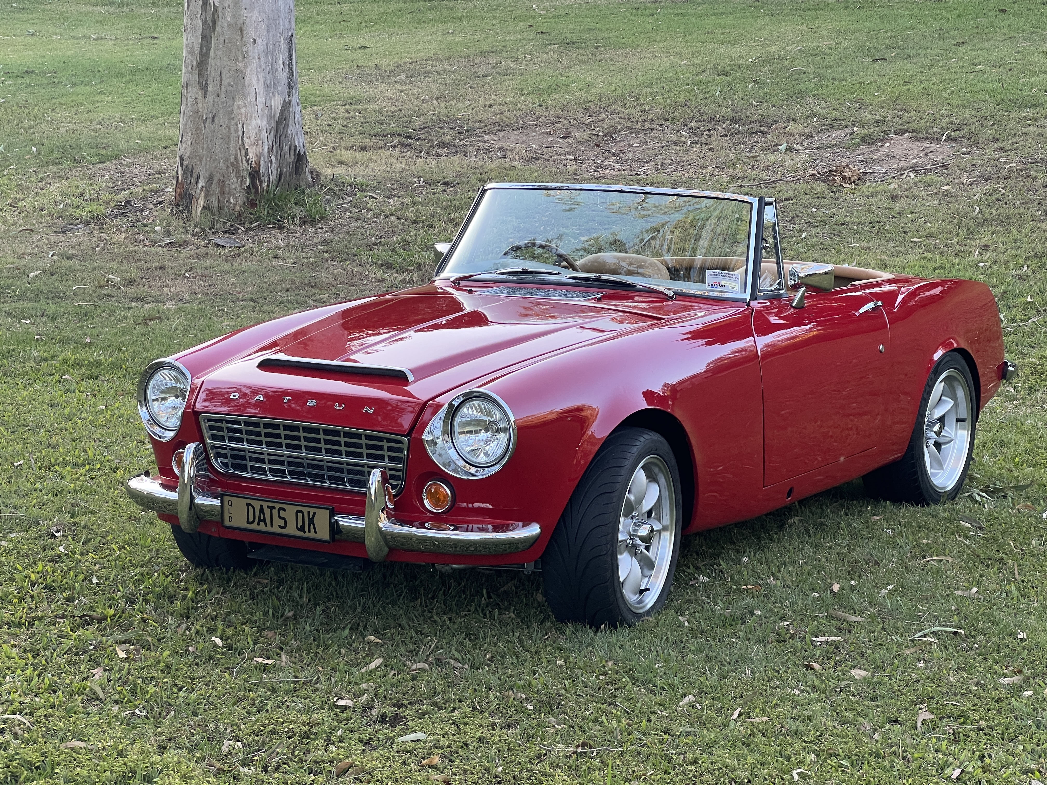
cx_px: 524
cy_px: 392
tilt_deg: -6.6
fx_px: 2329
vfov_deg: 19.1
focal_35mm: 77
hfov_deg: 25.3
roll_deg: -0.3
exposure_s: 1/99
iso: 100
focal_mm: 9
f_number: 2.8
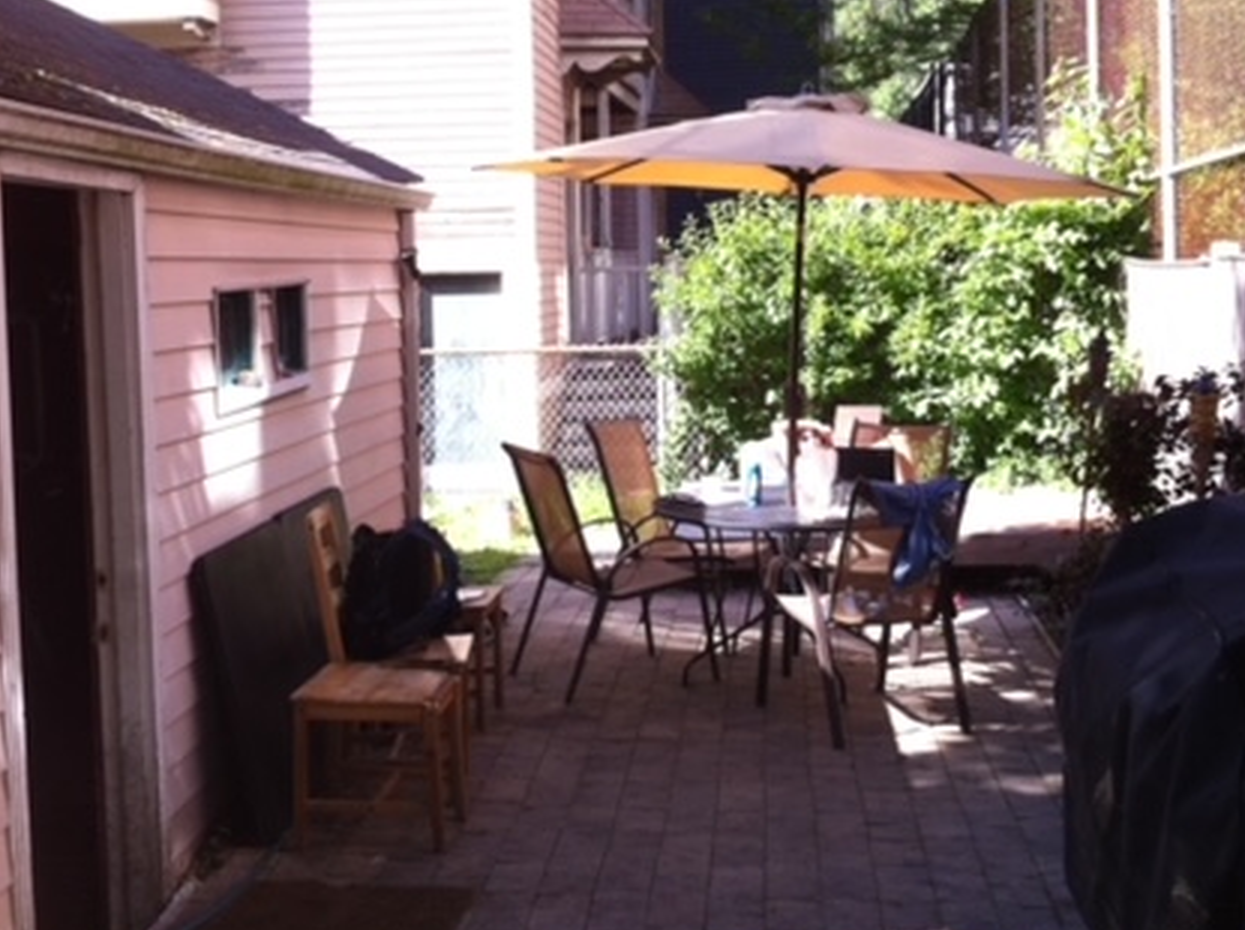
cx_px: 663
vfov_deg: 26.9
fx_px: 1939
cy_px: 393
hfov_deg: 35.6
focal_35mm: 54
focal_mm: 3.85
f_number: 2.8
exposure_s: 1/186
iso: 80
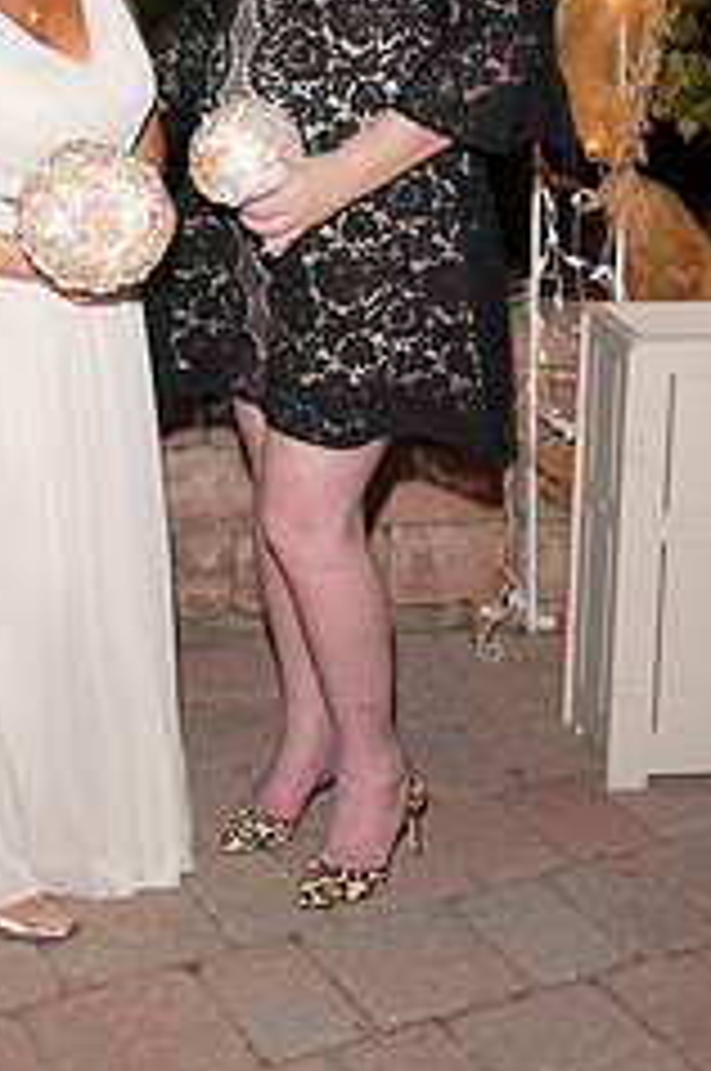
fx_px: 2020
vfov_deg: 28.5
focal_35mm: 68
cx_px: 205
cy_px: 90
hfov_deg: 19.9
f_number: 5.6
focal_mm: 24
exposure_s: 1/30
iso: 400
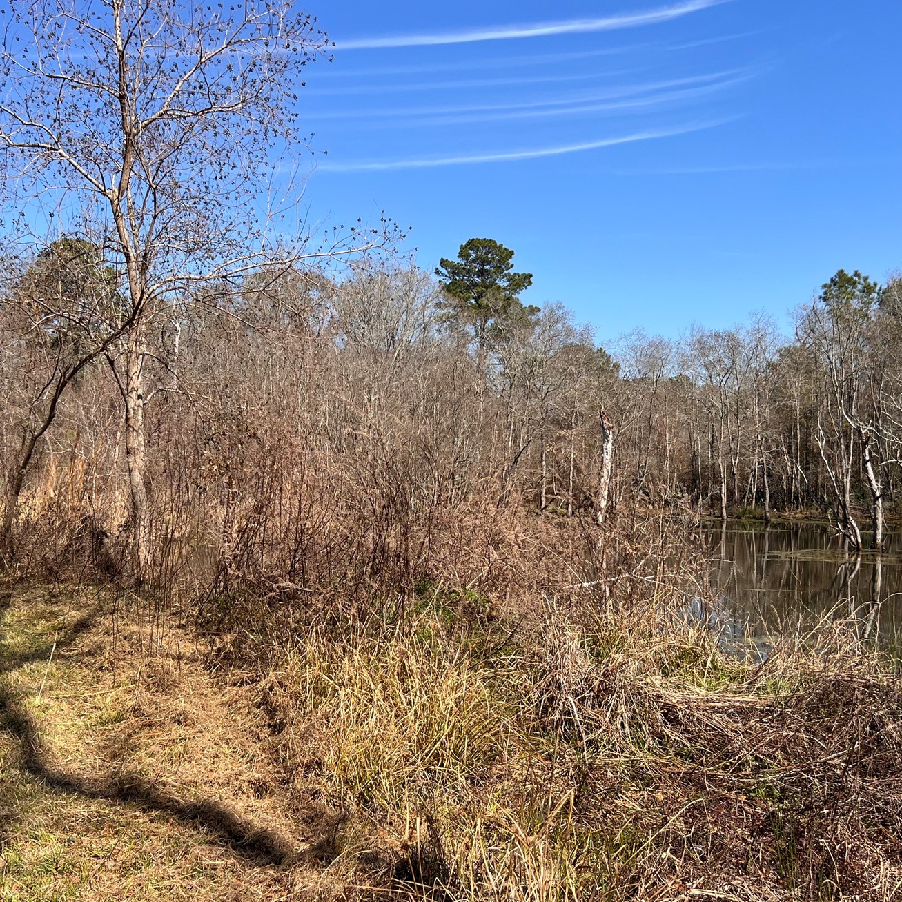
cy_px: 508
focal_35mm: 36
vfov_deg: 45.9
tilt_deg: -1.3
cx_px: 402
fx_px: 1061
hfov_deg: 46.0
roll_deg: -0.2
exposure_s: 1/3077
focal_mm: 5.7
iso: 50
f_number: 1.5
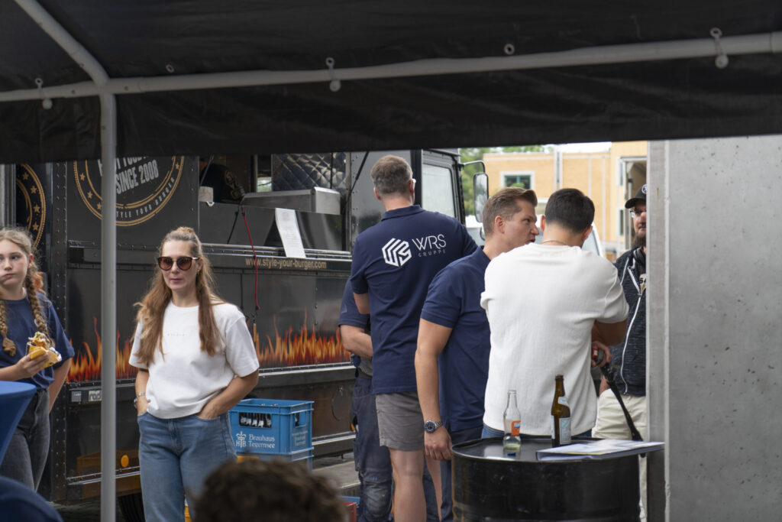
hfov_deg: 28.8
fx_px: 1521
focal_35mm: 70
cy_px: 261
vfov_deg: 19.5
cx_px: 391
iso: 100
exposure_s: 1/160
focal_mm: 70
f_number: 4
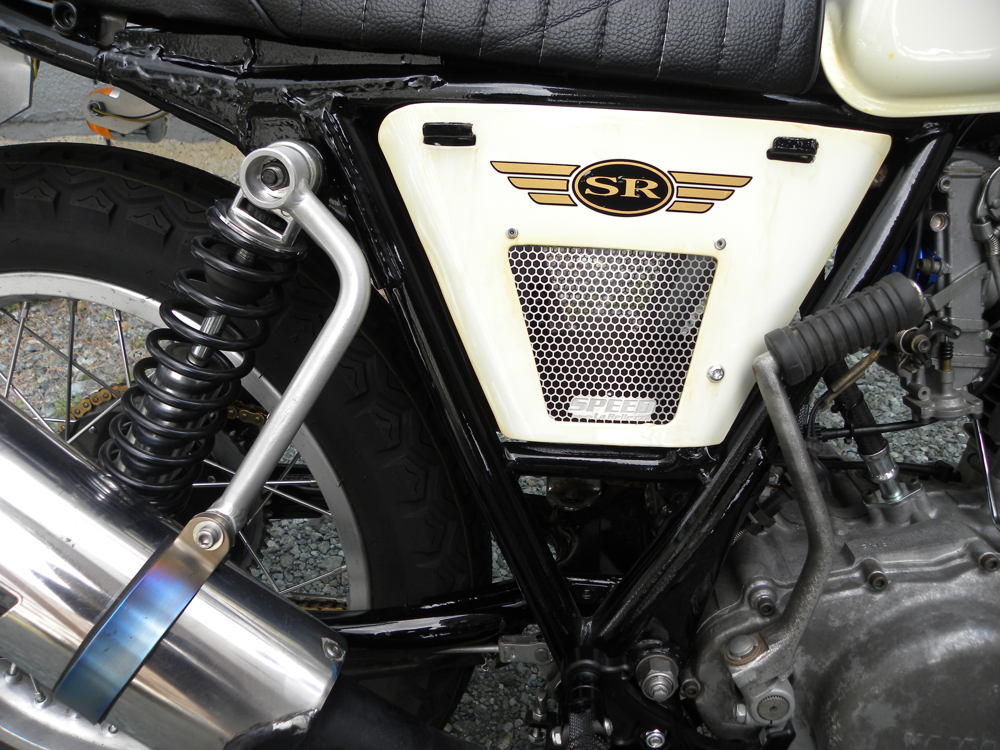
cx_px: 500
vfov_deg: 53.1
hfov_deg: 67.3
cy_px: 375
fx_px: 751
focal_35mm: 26
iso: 64
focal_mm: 4.6
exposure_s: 1/203
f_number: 2.8
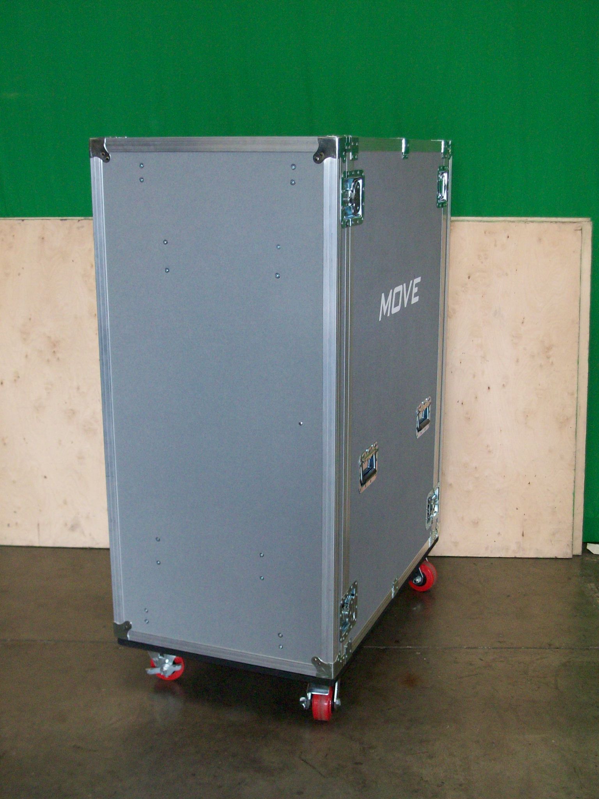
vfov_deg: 44.8
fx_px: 969
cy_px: 400
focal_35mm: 42
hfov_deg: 34.3
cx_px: 300
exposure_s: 1/65.1
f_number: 3.2
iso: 160
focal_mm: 7.1
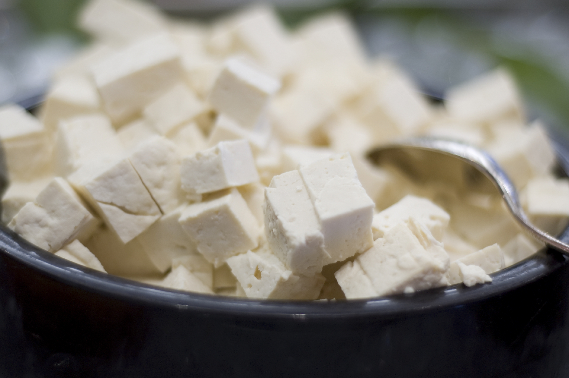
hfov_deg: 27.0
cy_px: 189
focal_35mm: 75
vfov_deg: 18.1
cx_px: 284
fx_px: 1184
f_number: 1.8
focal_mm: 50
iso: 200
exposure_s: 1/45
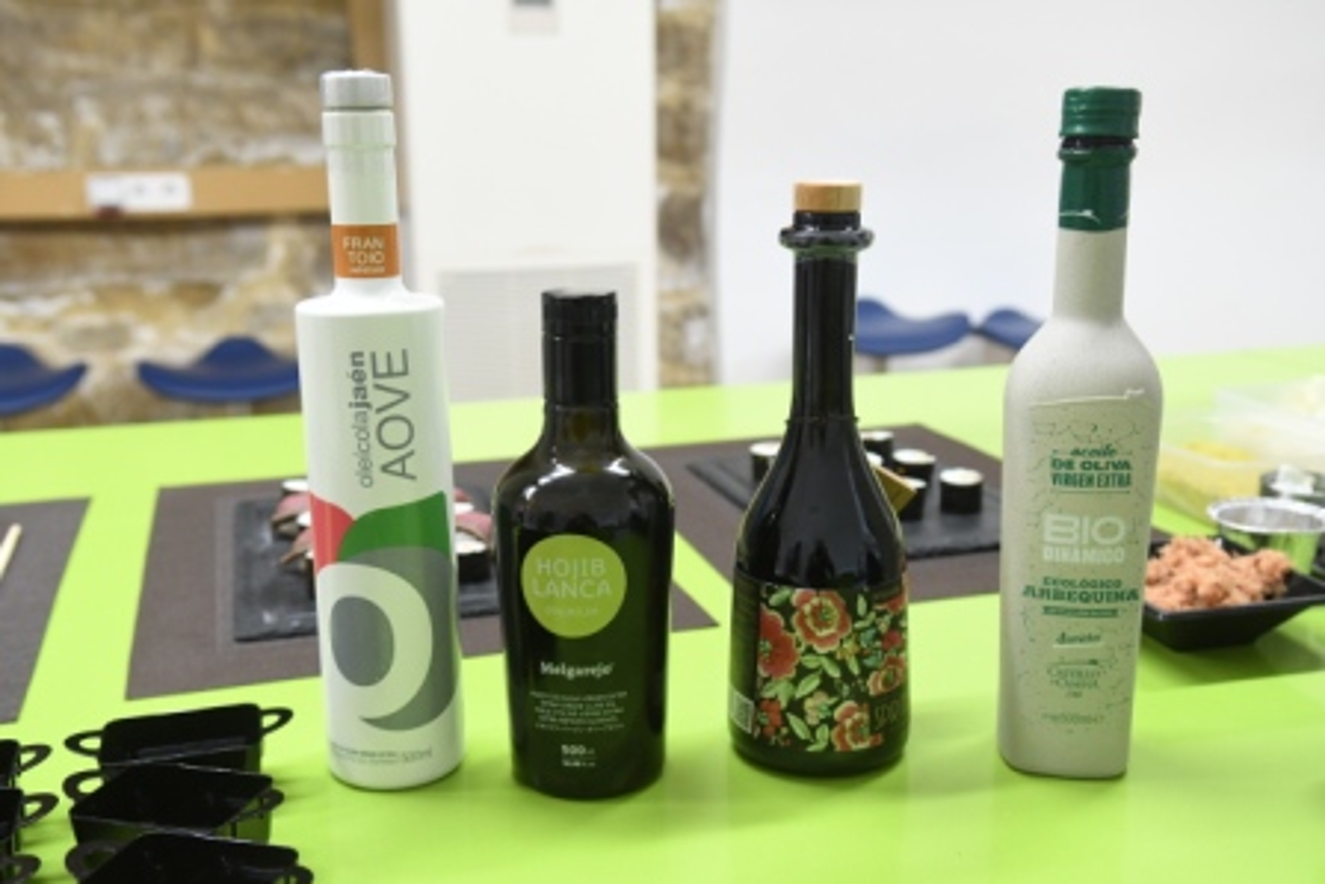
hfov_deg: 49.5
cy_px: 442
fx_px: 1436
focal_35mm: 39
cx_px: 662
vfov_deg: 34.2
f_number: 4
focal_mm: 26
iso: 1250
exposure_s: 1/60
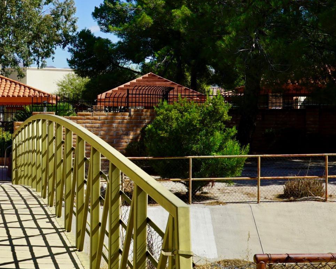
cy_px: 107
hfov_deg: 17.7
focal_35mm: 105
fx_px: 1044
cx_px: -18
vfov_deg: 14.7
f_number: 14
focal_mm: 36
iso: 100
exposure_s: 1/100
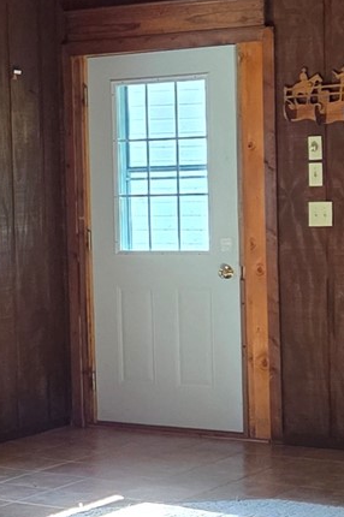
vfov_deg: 18.0
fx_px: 1637
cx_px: -90
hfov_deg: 11.7
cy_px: 284
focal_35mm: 114
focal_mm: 5.4
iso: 640
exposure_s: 1/120
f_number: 1.8
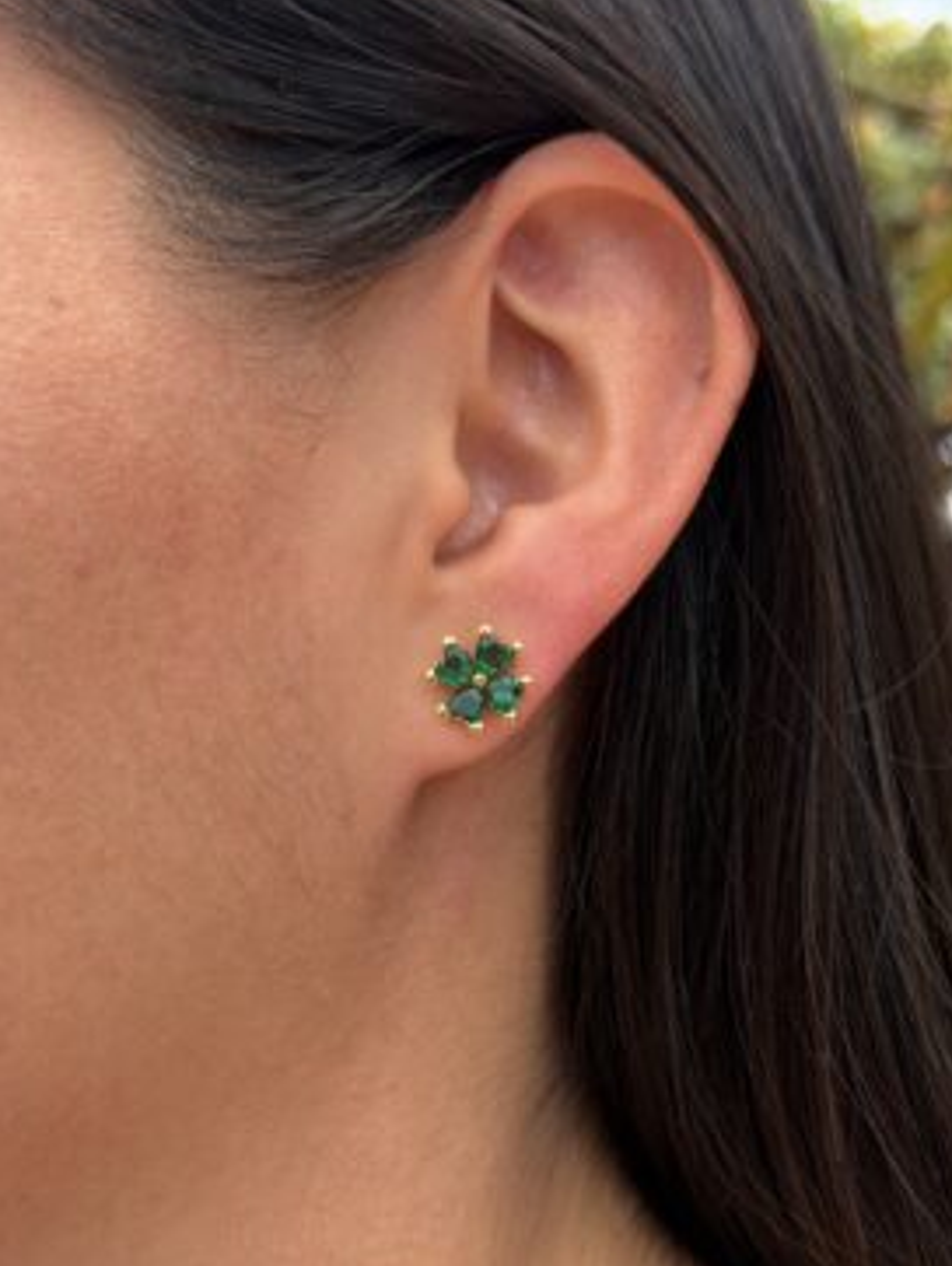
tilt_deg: +0.2
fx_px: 1941
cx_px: 490
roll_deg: -0.6
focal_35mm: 53
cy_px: 657
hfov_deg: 27.6
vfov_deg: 36.1
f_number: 1.78
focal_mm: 6.76
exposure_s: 1/1100
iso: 64
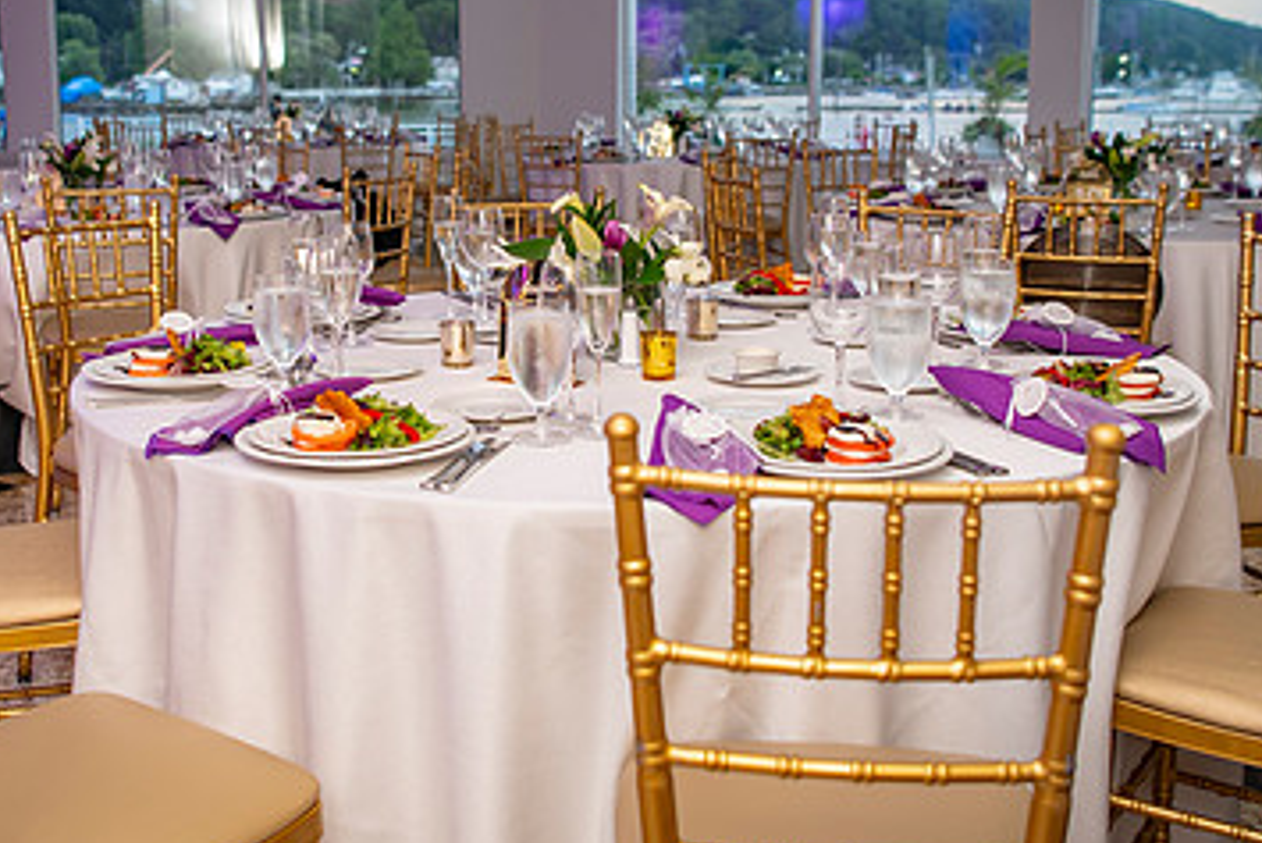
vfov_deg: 31.8
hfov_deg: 46.3
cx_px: 542
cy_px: 310
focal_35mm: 42
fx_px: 1473
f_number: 2.8
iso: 800
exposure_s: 1/400
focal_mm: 24
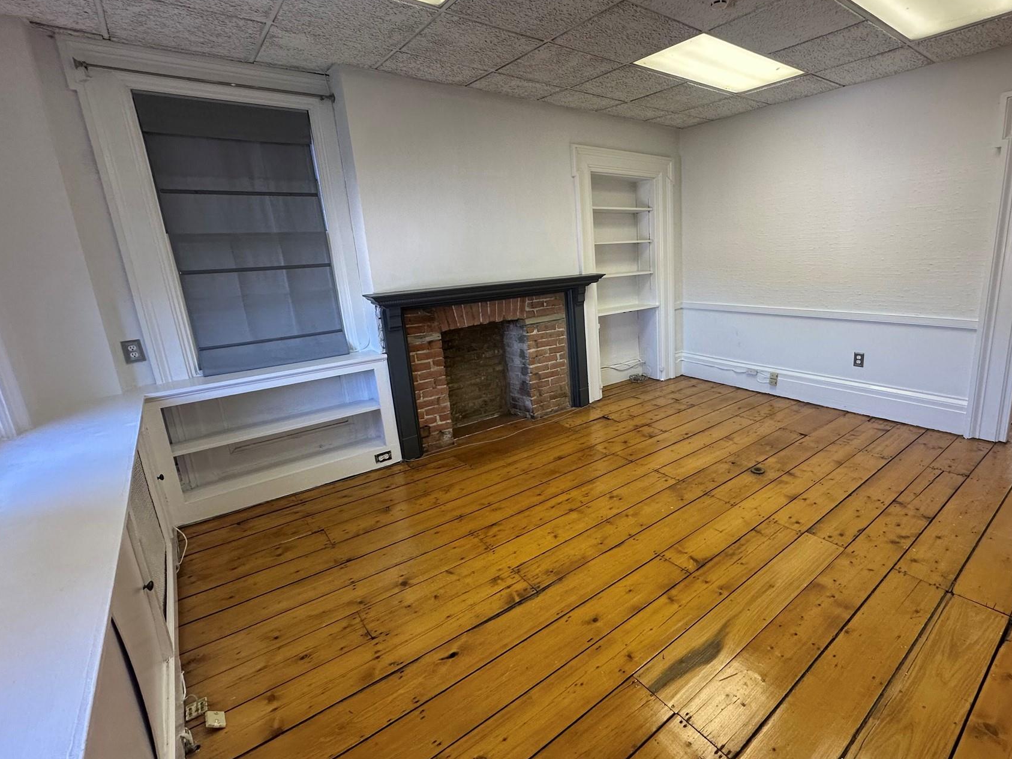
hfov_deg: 90.0
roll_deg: +2.1
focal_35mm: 17
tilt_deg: -12.8
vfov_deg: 74.7
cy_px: 367
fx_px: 497
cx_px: 602
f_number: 2.2
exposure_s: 1/120
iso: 160
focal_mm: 2.22
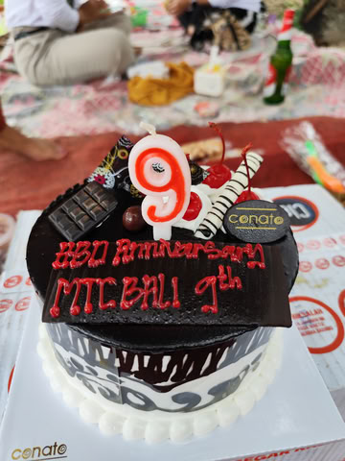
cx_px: 172
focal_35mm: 23
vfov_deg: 73.9
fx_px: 306
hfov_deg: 58.9
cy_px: 230
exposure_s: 1/100
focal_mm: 6.19
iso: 64
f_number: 1.65
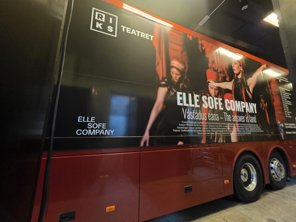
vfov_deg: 89.9
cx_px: 148
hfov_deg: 106.2
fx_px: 111
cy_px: 111
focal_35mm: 13
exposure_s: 1/50
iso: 1000
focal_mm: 2.2
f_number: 1.9
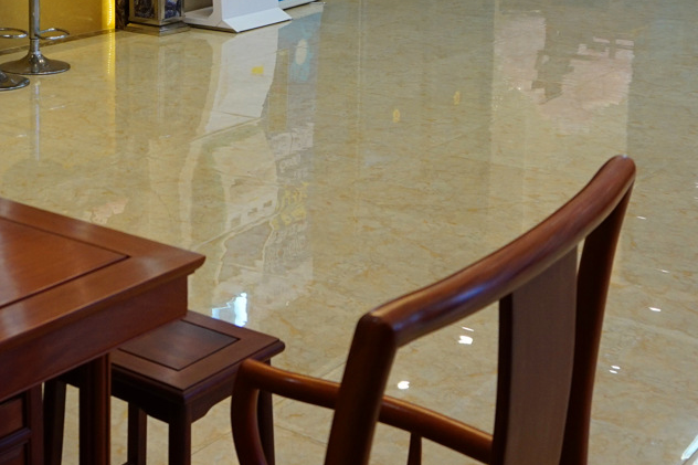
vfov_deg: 19.3
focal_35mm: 67
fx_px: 1299
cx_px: 38
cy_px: -65
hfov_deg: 28.6
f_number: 4
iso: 250
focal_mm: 16
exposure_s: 1/60
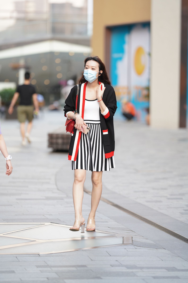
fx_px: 1057
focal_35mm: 135
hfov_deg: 10.2
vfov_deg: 15.2
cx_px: 94
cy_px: 142
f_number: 2
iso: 640
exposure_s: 1/640
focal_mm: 135
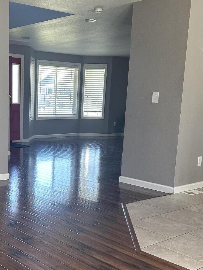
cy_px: 168
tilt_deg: -10.2
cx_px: 39
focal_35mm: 49
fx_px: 383
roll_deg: -1.8
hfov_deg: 29.0
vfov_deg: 38.7
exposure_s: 1/121
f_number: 1.78
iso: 200
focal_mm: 6.86
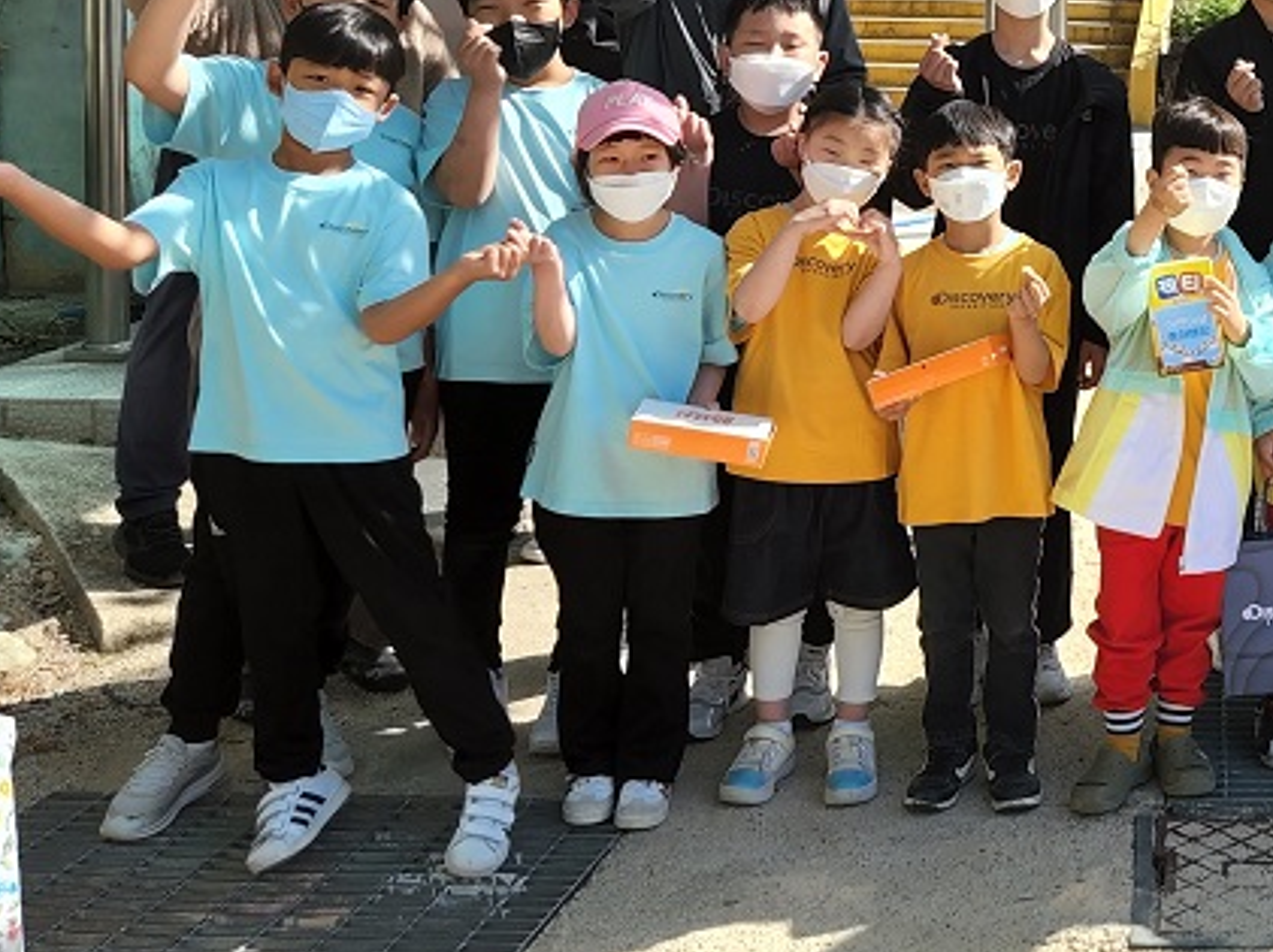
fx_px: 2058
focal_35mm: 56
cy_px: 124
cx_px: 1309
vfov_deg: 25.4
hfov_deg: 31.5
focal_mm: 5.4
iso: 20
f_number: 1.8
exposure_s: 1/730
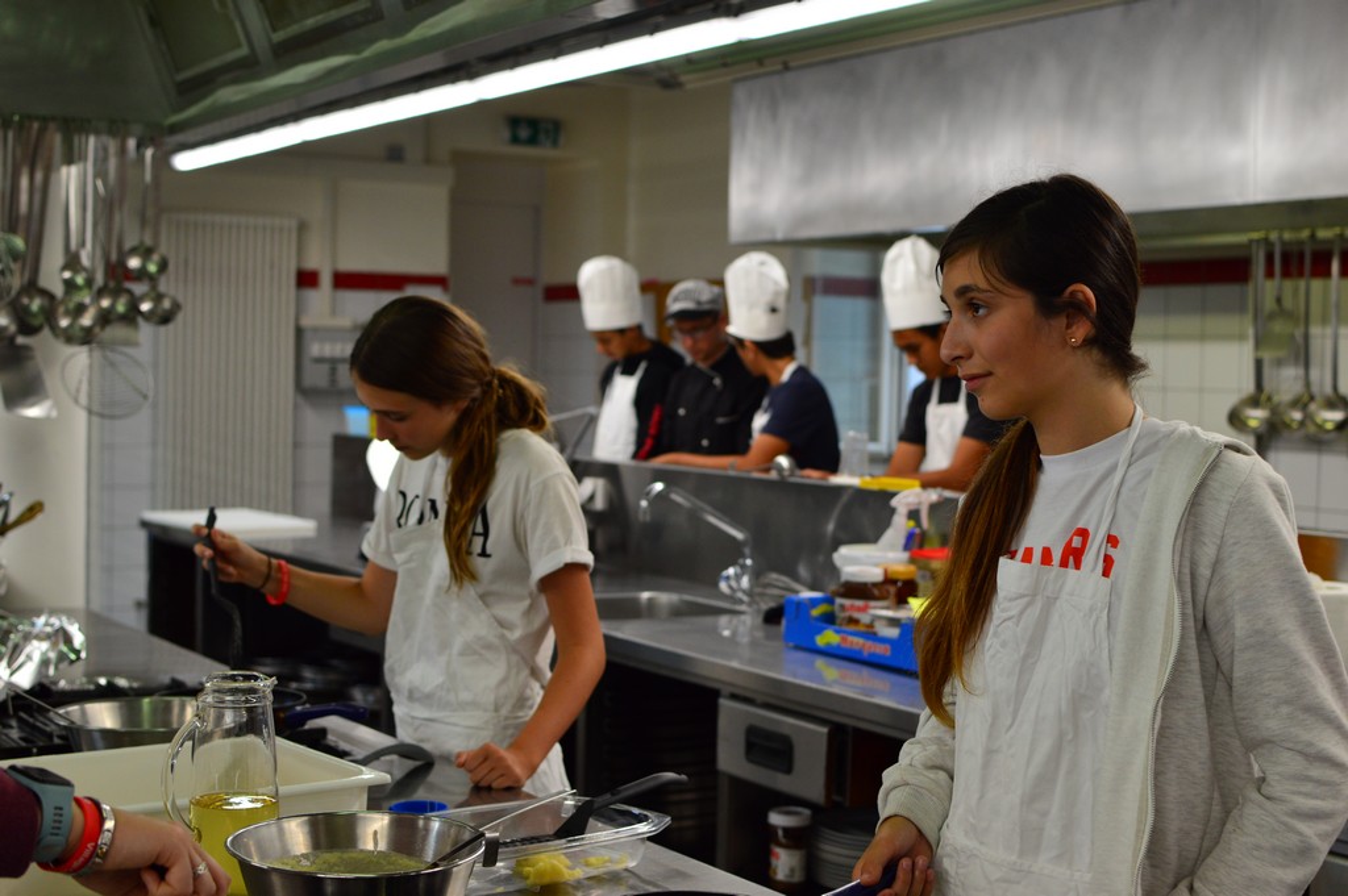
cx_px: 674
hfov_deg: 37.9
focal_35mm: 52
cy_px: 448
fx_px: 1964
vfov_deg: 25.7
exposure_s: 1/160
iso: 400
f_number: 3.2
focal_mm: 35
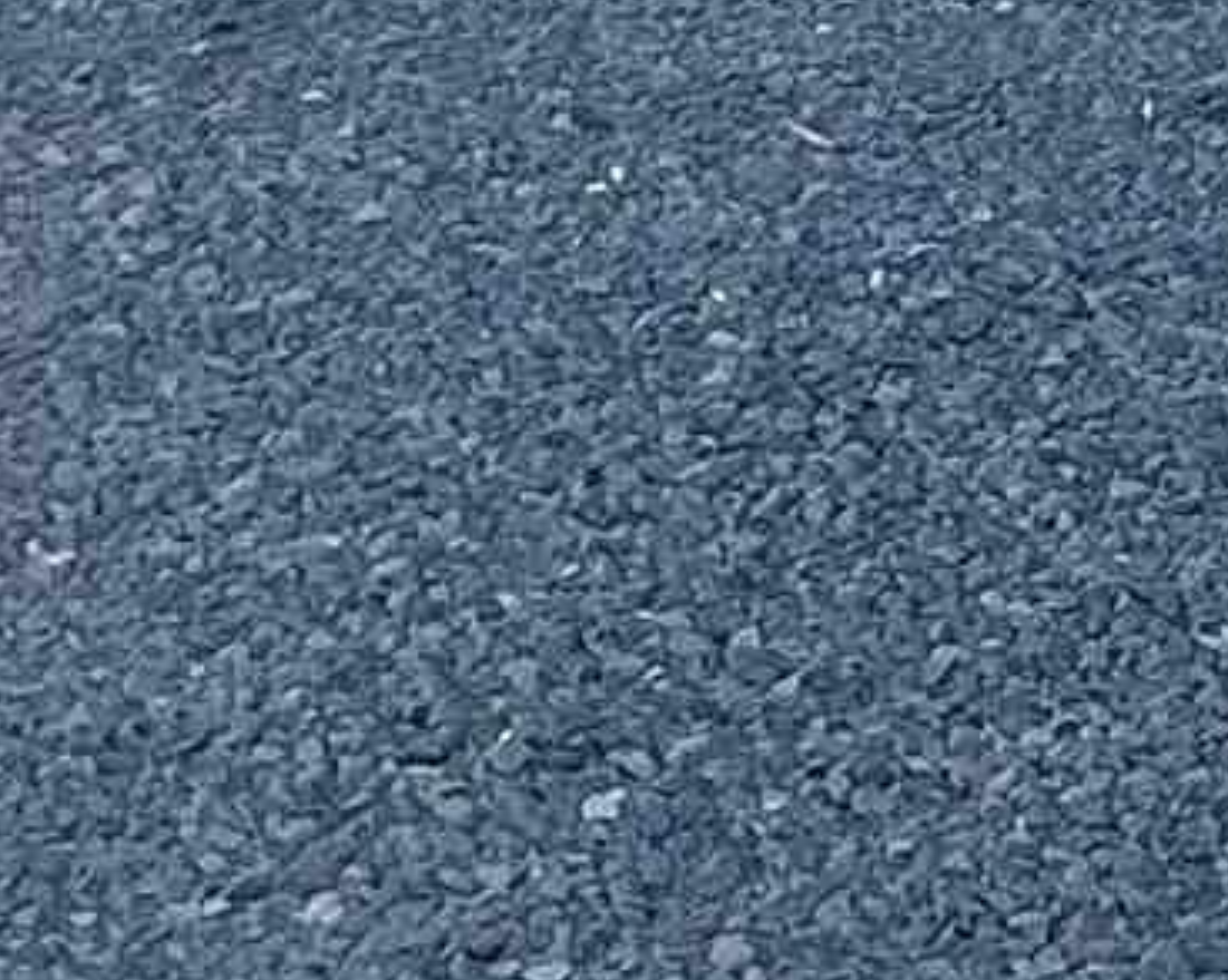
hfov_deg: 8.0
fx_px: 8316
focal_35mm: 229
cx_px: 2560
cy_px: -1706
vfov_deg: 6.3
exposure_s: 1/770
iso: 25
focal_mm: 3
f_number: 1.8
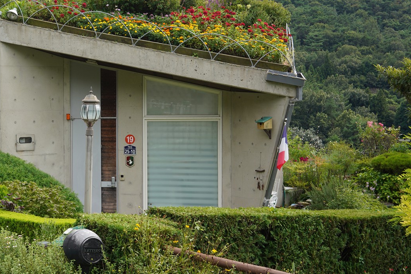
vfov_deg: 20.3
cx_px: 43
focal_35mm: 67
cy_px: 126
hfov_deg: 28.9
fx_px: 765
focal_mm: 35
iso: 200
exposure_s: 1/100
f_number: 10
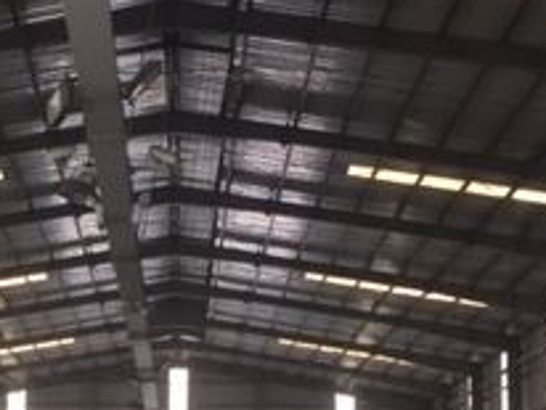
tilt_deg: +6.3
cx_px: 32
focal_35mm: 90
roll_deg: -1.7
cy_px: 407
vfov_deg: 16.1
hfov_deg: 21.2
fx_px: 1421
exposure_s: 1/33
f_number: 2.2
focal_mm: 4.15
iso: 32
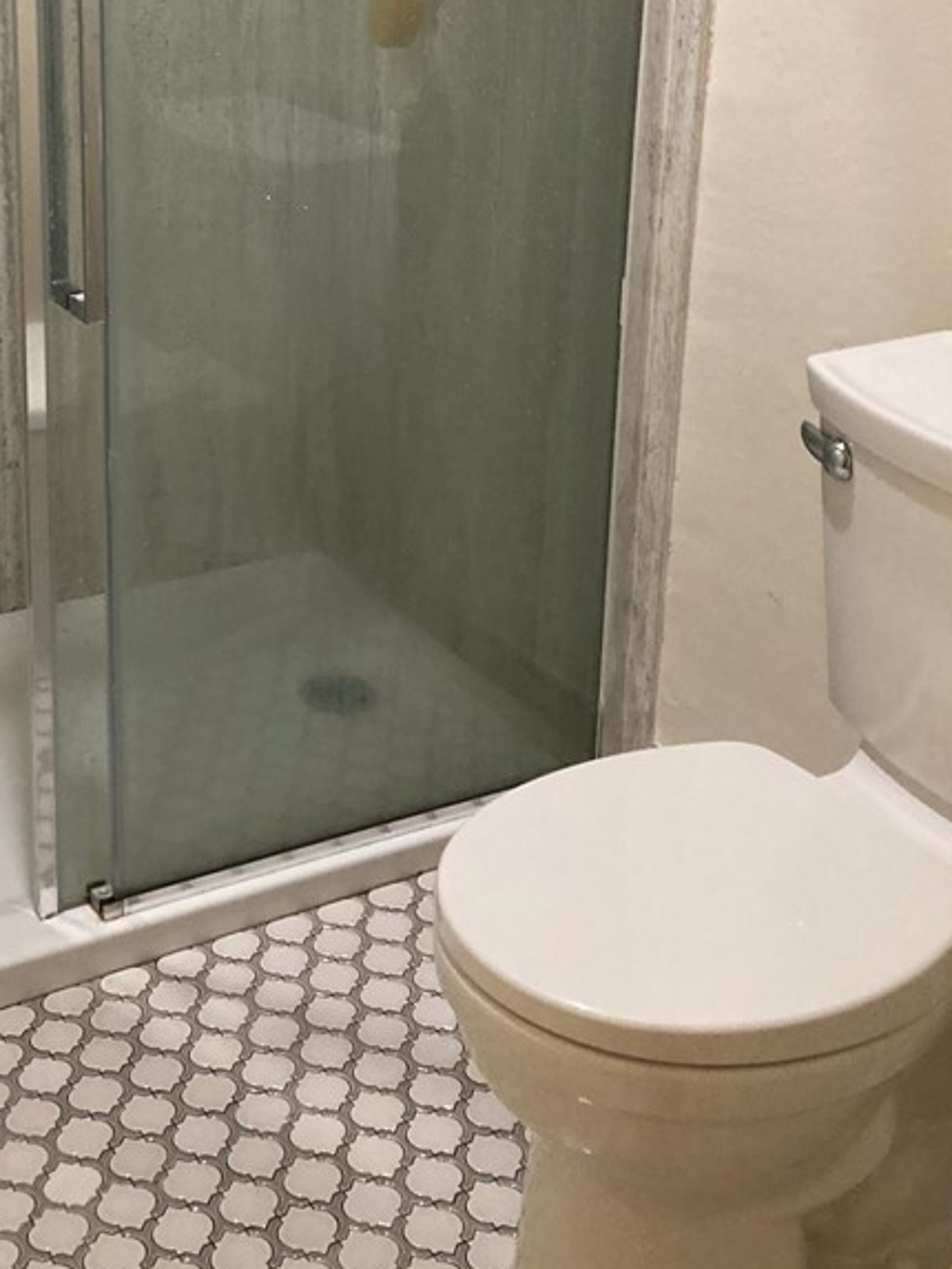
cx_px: 115
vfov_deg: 36.9
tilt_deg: -11.0
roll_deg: -0.3
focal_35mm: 50
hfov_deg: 28.1
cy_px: 255
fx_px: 1833
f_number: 1.8
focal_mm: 3.99
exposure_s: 1/60
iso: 250
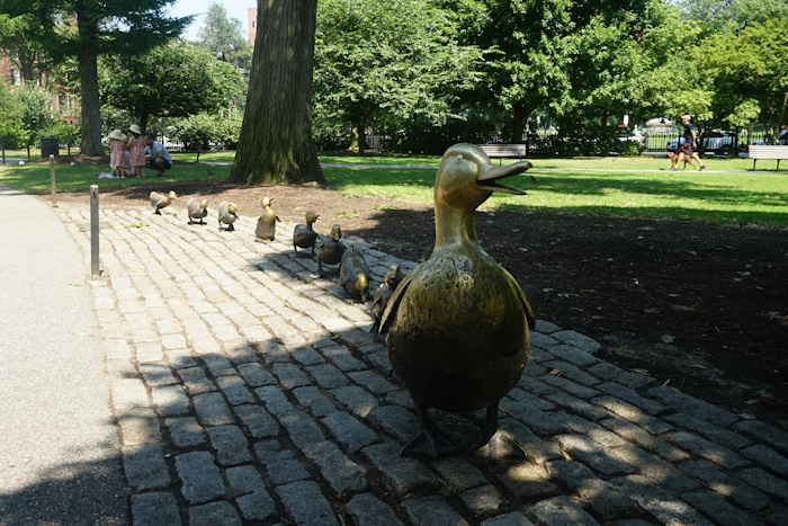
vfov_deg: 40.0
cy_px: 263
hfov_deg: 57.2
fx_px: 722
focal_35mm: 33
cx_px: 394
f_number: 7.1
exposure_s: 1/80
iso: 100
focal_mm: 22
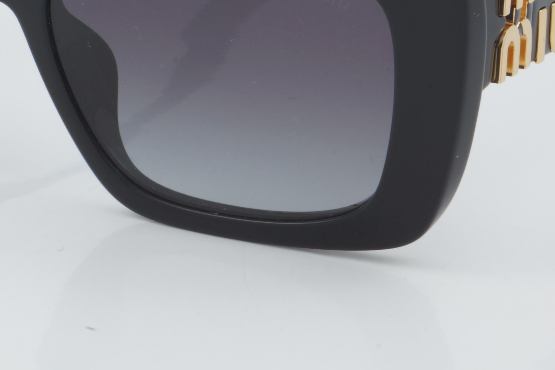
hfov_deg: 14.0
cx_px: 210
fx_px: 2251
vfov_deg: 9.4
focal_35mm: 146
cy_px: 31
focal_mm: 50
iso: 100
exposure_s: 1/3
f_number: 32
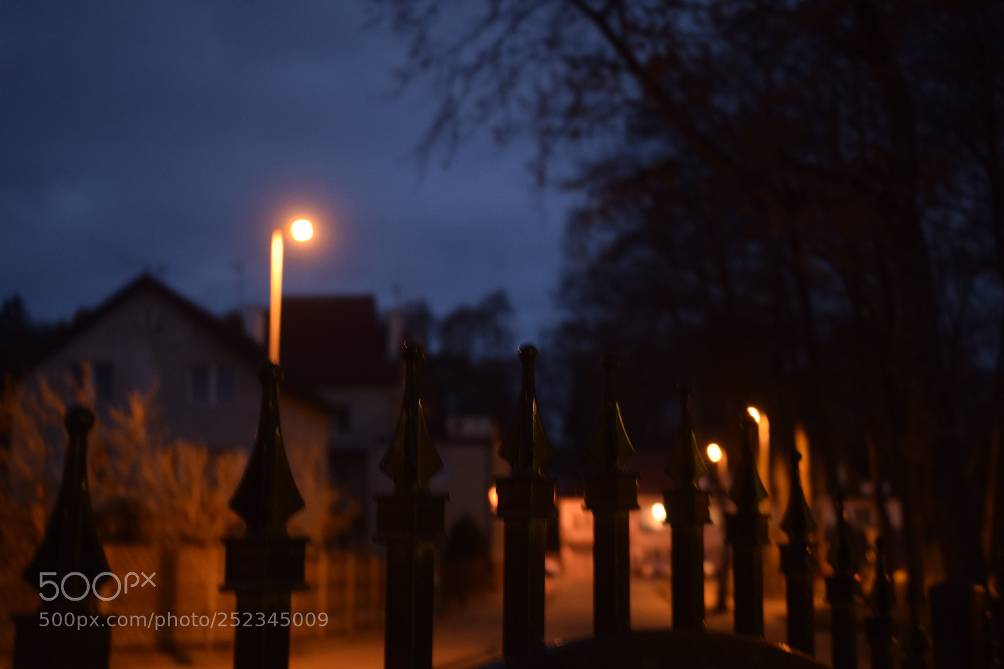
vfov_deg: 30.8
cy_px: 334
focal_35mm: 44
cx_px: 502
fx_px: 1213
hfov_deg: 45.0
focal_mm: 29
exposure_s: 1/1.6
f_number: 4.2
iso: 800
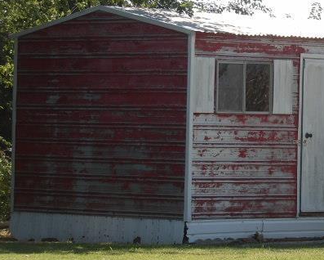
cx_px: 255
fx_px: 2552
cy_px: 137
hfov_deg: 7.3
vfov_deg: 5.8
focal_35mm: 266
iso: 100
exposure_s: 1/348
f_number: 4.4
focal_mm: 30.2
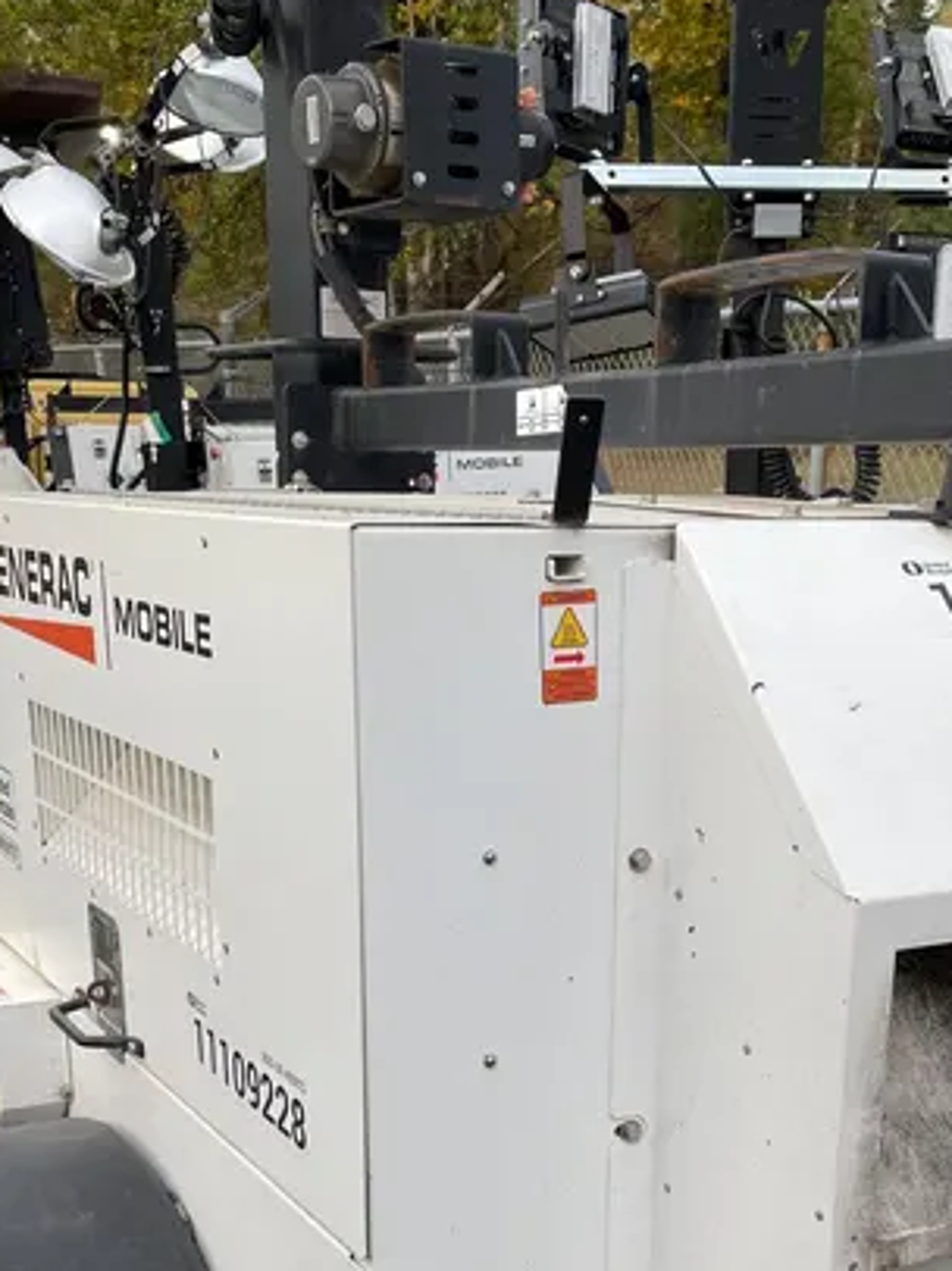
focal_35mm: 47
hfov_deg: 30.8
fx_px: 1725
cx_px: 545
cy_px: 1129
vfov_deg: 37.9
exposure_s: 1/855
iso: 50
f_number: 1.6
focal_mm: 4.2
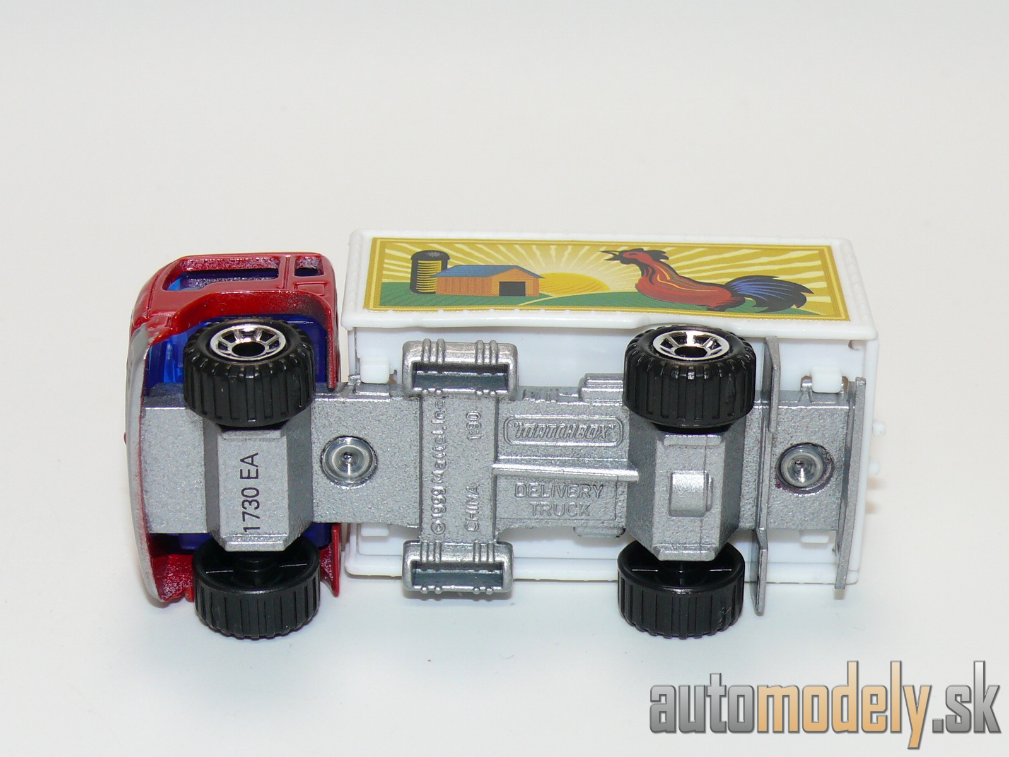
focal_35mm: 93
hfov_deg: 21.1
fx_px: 2711
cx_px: 504
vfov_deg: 15.9
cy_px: 378
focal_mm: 12.8
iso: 100
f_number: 4
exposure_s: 1/30
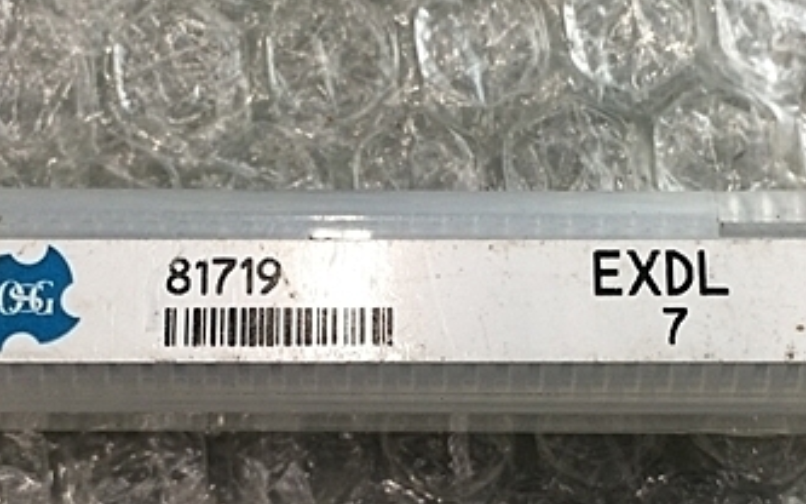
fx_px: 1296
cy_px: 330
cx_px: 399
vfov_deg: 21.9
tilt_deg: -83.4
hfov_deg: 34.6
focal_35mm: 59
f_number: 2.2
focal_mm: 4.15
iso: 64
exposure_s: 1/30
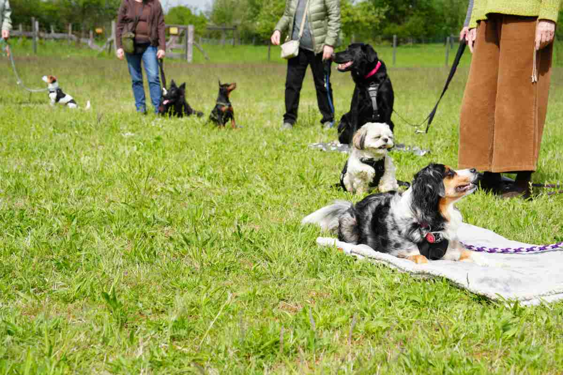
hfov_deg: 28.9
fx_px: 1094
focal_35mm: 70
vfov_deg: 19.4
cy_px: 188
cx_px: 282
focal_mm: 70
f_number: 8
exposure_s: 1/200
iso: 100
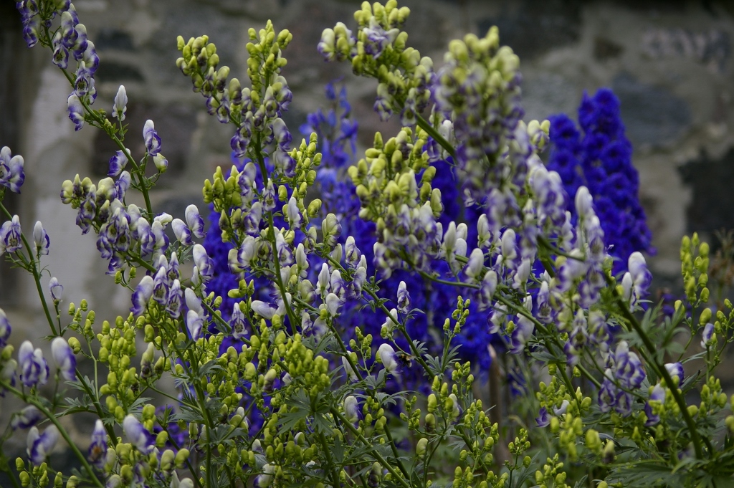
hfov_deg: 17.1
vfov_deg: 11.4
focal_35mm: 120
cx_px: 367
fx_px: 2445
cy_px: 244
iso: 200
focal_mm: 80
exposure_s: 1/640
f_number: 5
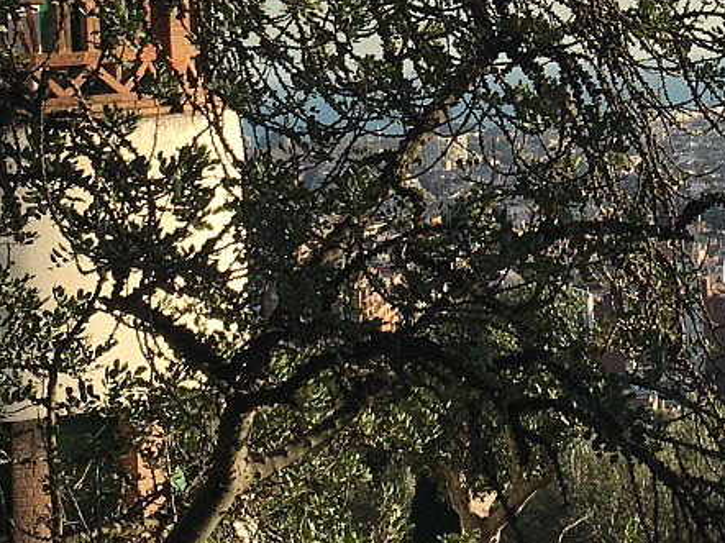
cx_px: 654
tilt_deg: +7.2
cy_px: -166
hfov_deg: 18.4
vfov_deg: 13.6
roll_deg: +3.6
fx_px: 2198
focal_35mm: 105
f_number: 2.2
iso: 25
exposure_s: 1/1202
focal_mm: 4.15
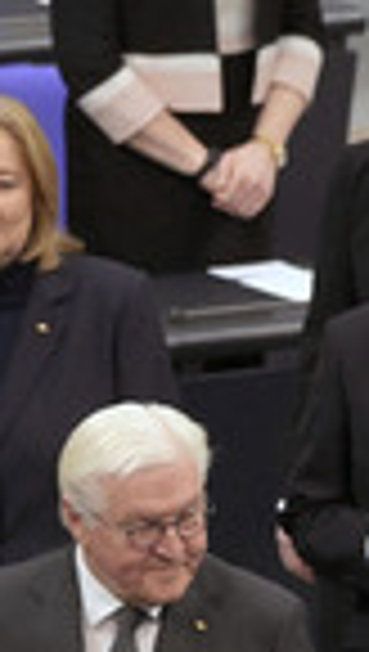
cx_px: 70
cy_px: 459
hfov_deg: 1.7
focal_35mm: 714
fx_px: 12369
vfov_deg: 3.0
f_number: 5.6
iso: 12800
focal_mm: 220
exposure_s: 1/320
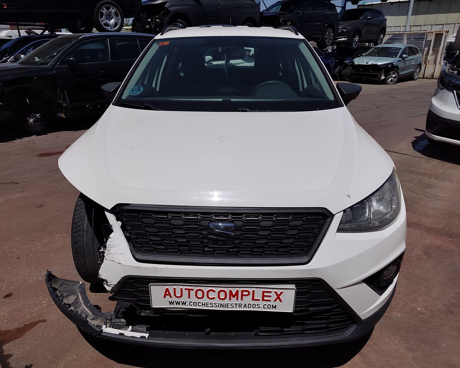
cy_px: 184
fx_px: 327
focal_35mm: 24
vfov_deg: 58.8
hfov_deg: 70.3
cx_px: 224
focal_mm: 6.07
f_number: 1.7
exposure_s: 1/2976
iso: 50
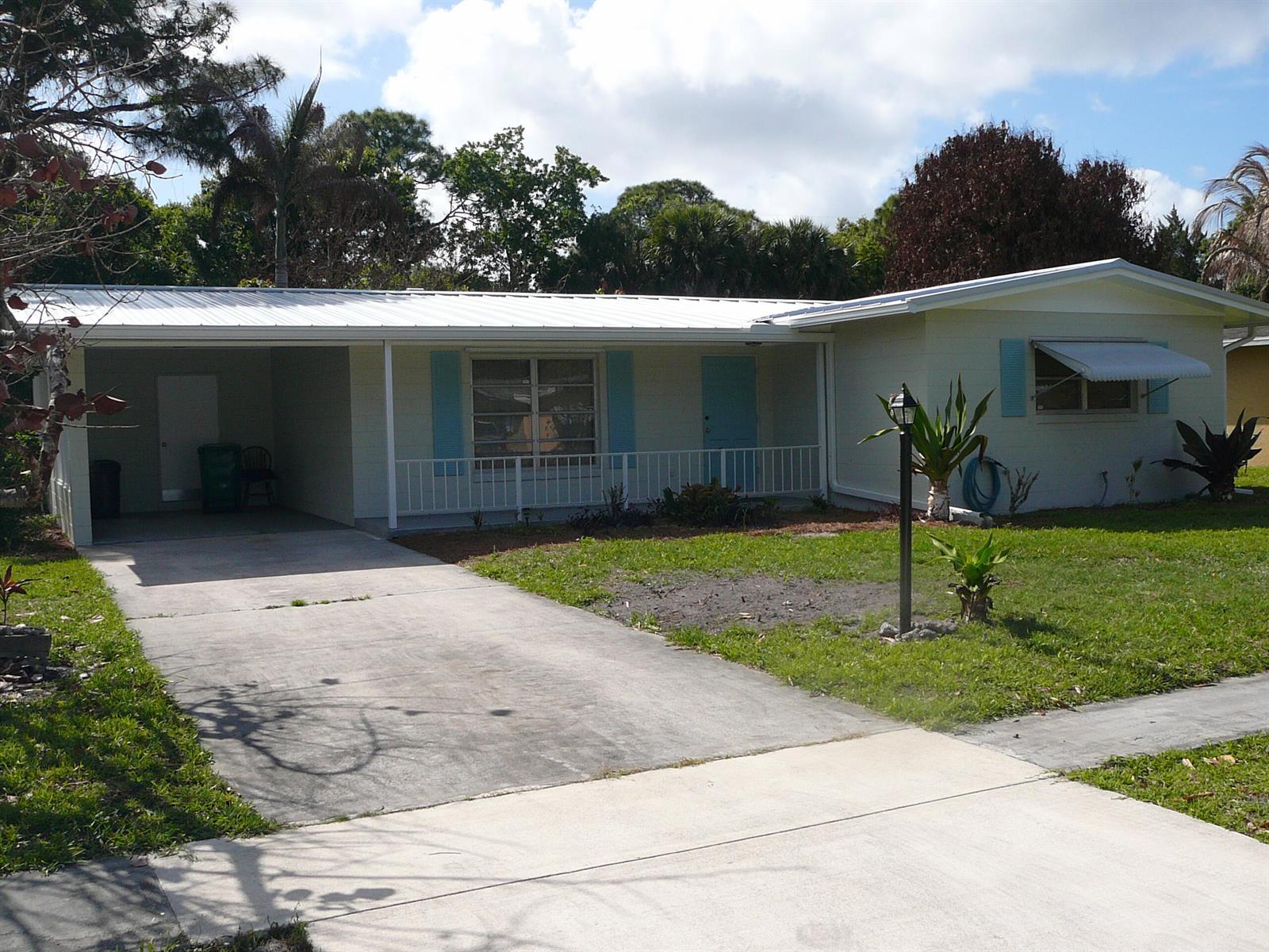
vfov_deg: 40.7
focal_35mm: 35
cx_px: 634
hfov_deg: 52.6
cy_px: 476
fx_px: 1283
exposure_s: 1/500
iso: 80
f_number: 5
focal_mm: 5.2
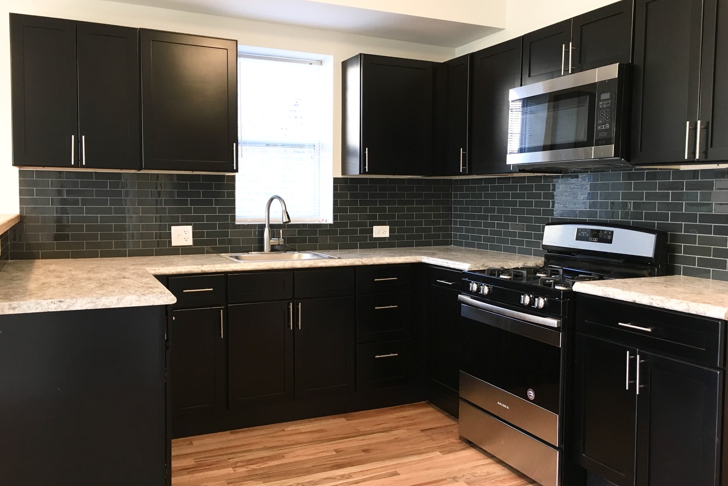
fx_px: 627
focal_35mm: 31
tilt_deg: -3.7
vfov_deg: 42.3
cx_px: 369
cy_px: 236
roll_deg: -0.8
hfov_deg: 60.3
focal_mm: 4.15
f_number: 2.2
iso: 100
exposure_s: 1/30
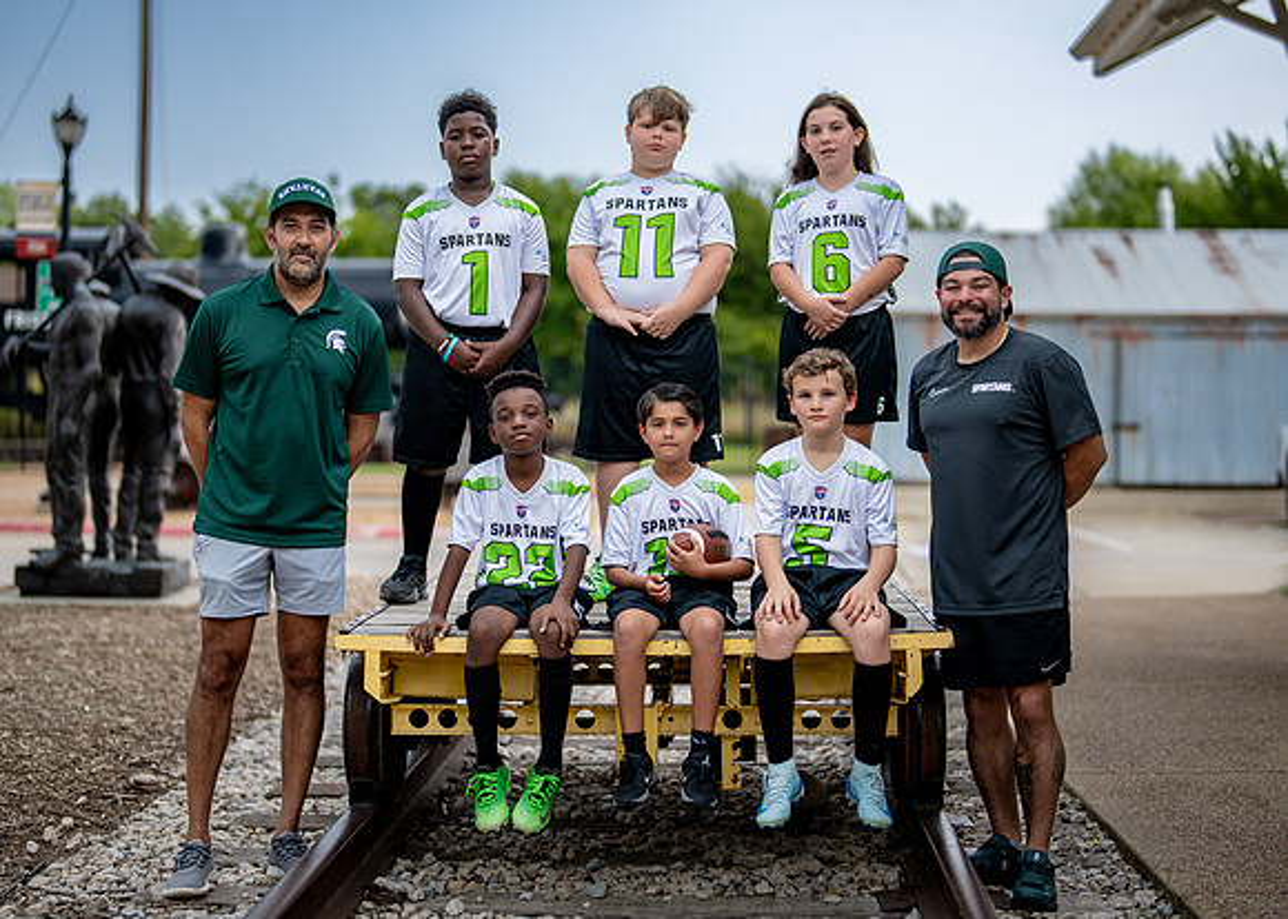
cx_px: 640
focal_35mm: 61
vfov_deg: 23.2
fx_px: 2243
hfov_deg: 32.0
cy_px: 435
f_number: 1.2
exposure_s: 1/500
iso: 320
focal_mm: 50
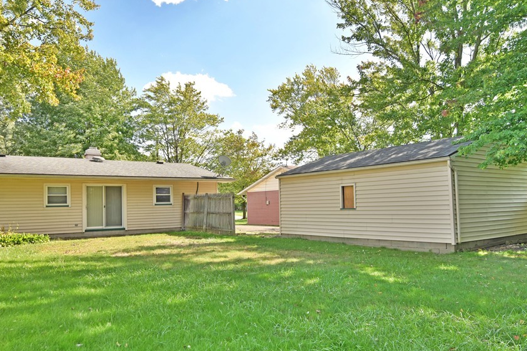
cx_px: 240
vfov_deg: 47.9
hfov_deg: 67.3
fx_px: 395
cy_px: 188
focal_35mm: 27
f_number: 4.5
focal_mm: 14
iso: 200
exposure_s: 1/400
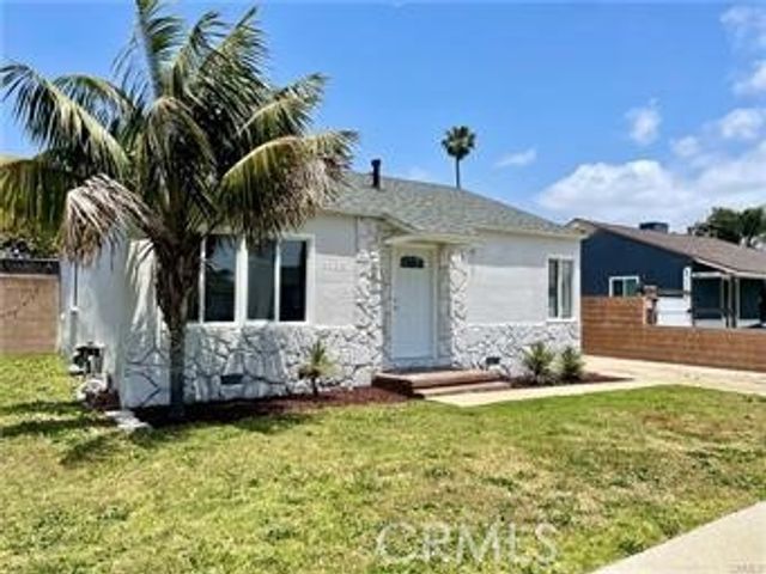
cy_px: 287
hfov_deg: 67.3
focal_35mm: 26
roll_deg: -0.2
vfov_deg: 53.1
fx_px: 575
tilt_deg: +1.6
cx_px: 383
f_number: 1.6
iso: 32
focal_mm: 4.2
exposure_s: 1/4132
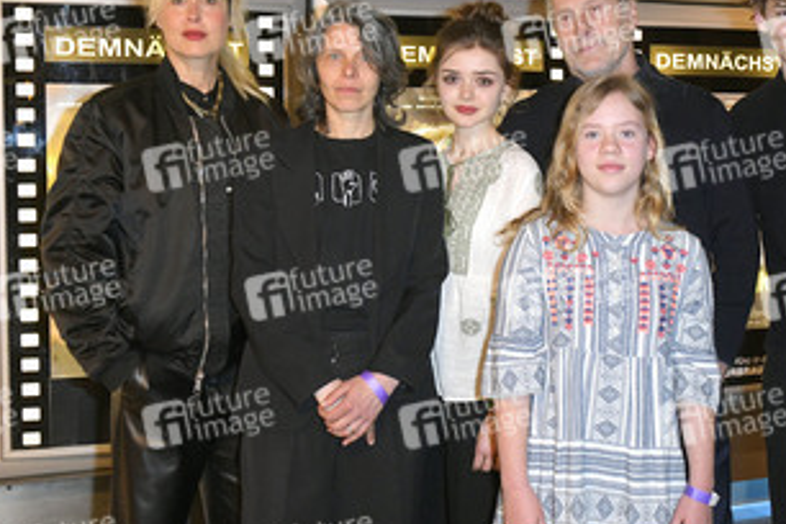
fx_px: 1157
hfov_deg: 37.3
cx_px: 500
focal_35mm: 53
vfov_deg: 25.5
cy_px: 226
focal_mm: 36
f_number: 5.6
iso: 2500
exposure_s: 1/200
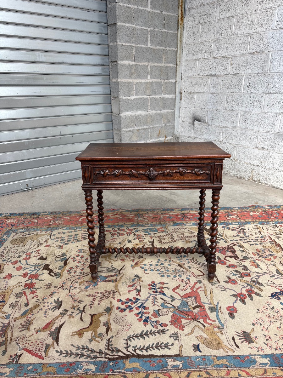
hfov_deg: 53.1
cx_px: 142
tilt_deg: -18.2
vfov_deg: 67.3
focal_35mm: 26
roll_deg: -0.2
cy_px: 189
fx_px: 283
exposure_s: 1/320
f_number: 1.6
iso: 40
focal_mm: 5.96
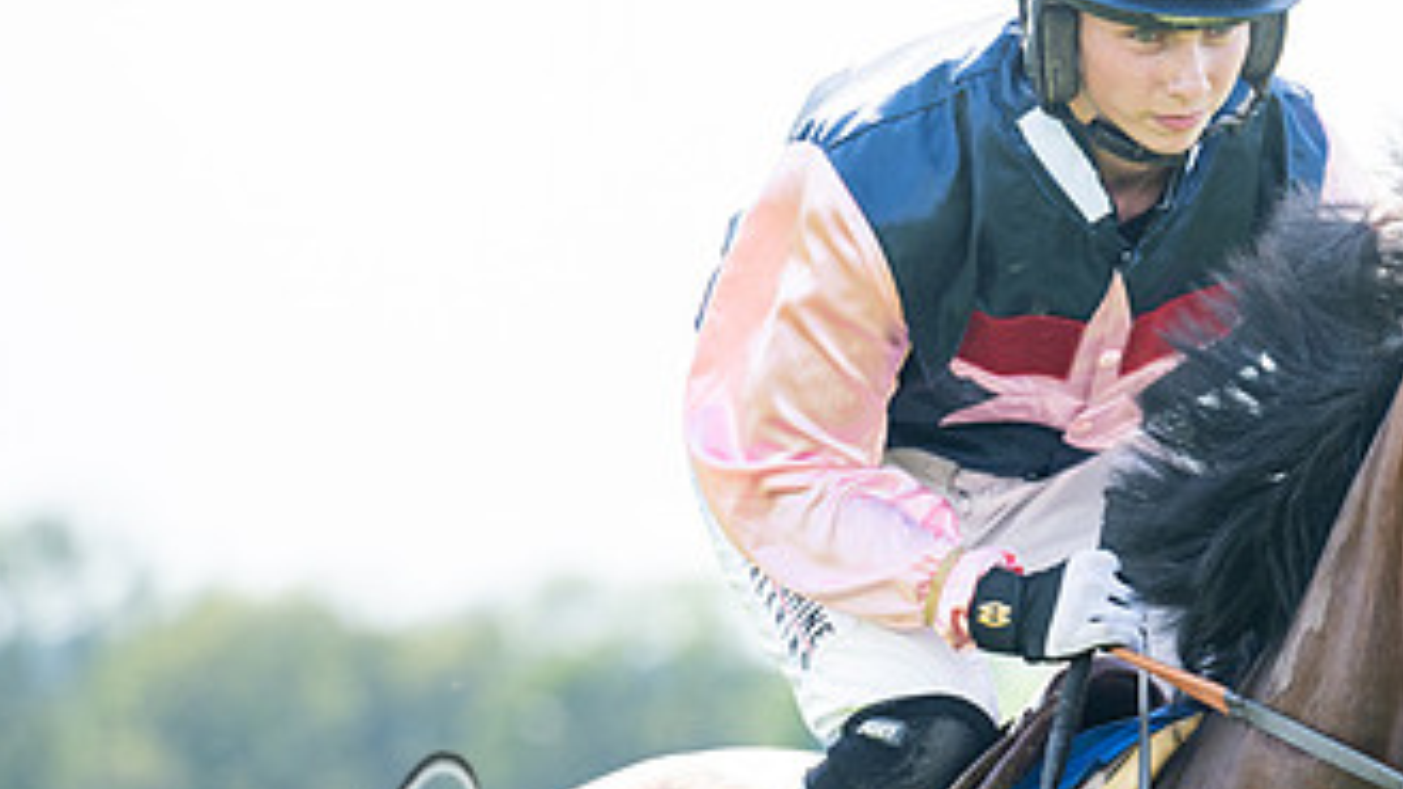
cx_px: 1523
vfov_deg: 2.4
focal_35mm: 499
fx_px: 18562
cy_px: 577
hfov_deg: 4.3
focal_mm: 200
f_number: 5
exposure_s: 1/640
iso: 200
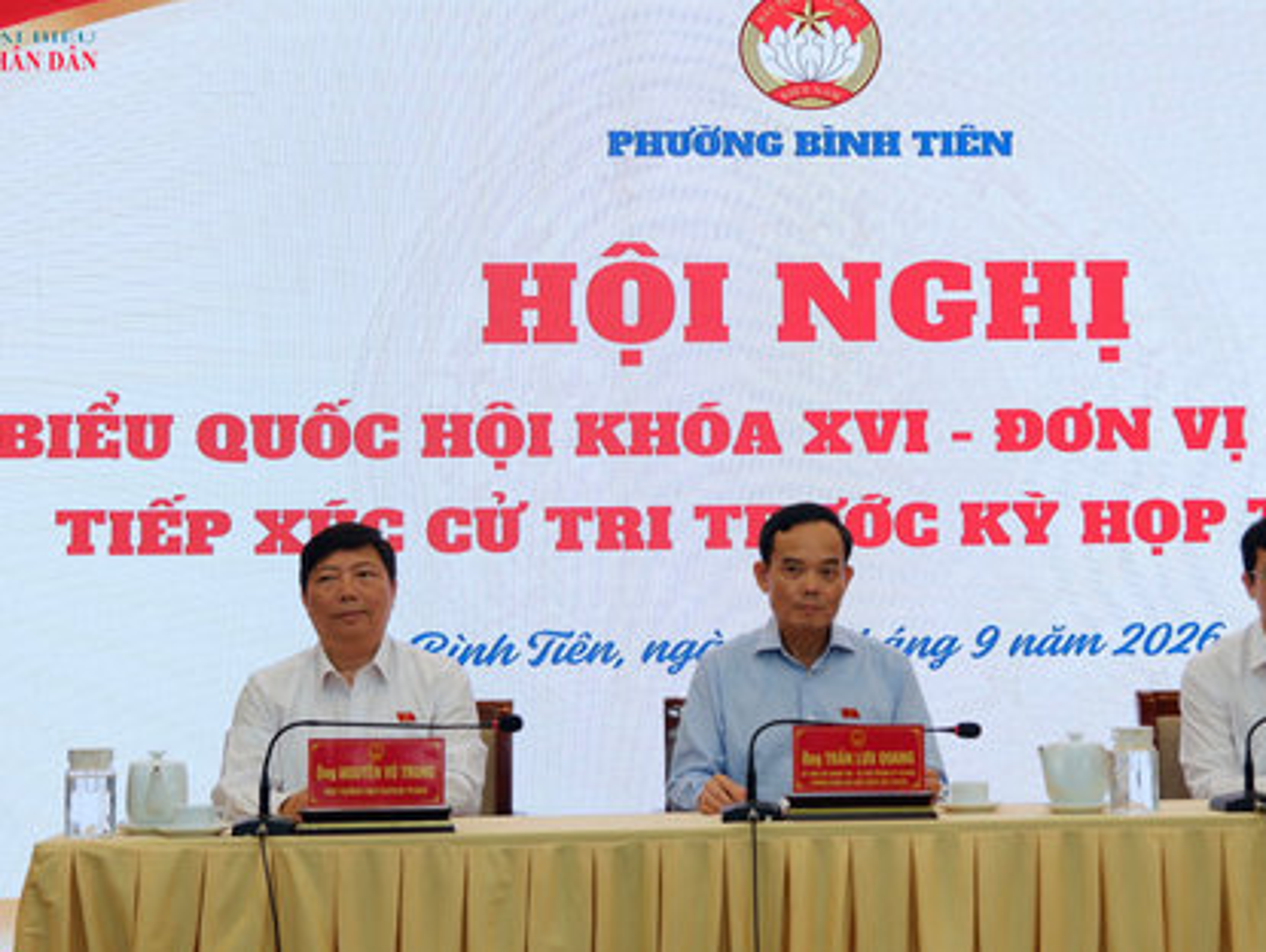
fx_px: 2013
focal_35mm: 55
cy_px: 519
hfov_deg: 34.7
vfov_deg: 26.6
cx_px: 799
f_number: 4
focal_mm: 29.2
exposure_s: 1/45
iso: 250
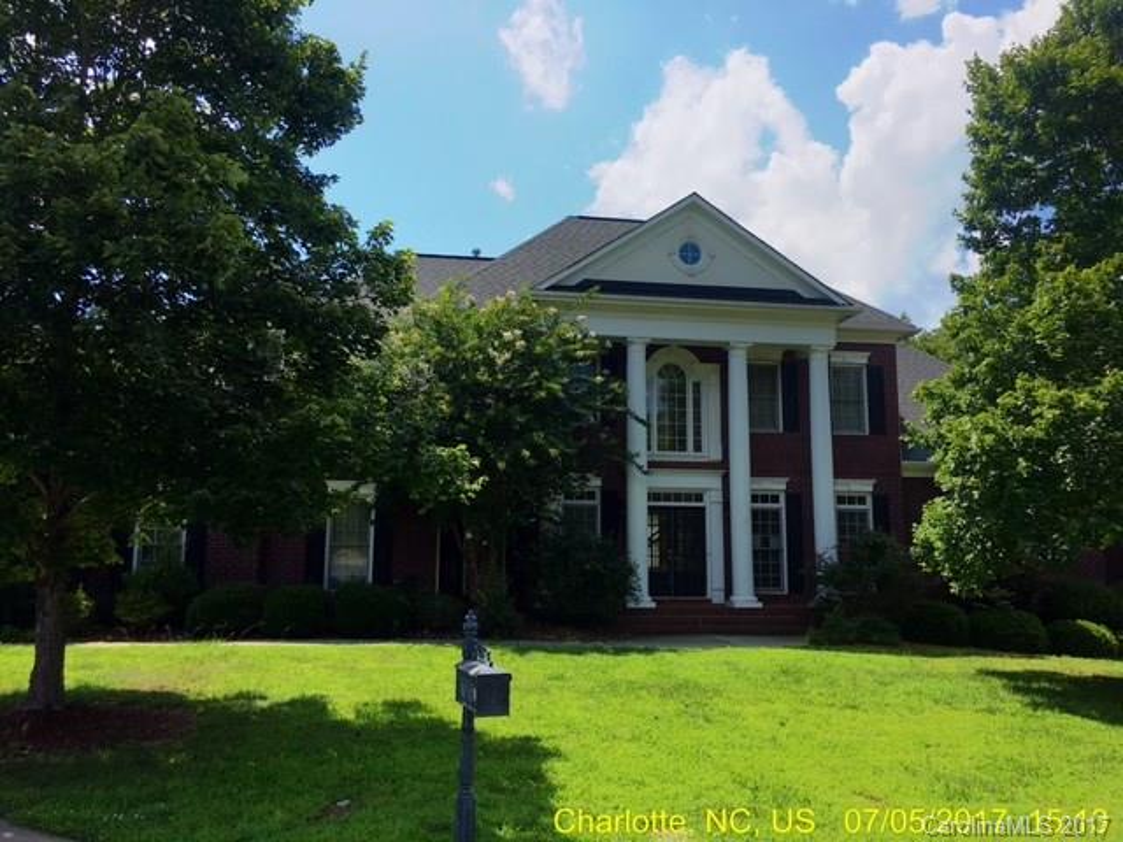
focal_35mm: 29
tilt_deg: +9.4
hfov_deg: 61.7
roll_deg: -0.1
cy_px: 421
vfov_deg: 48.2
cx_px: 562
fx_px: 941
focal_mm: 4.15
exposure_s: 1/5917
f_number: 2.2
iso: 25
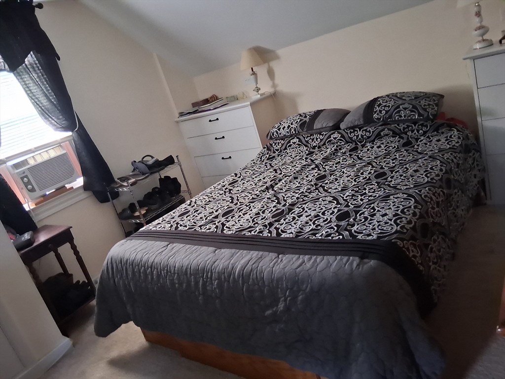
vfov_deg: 53.1
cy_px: 190
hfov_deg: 67.3
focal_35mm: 26
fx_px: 379
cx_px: 252
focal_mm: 3.98
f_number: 1.8
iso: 500
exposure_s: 1/30
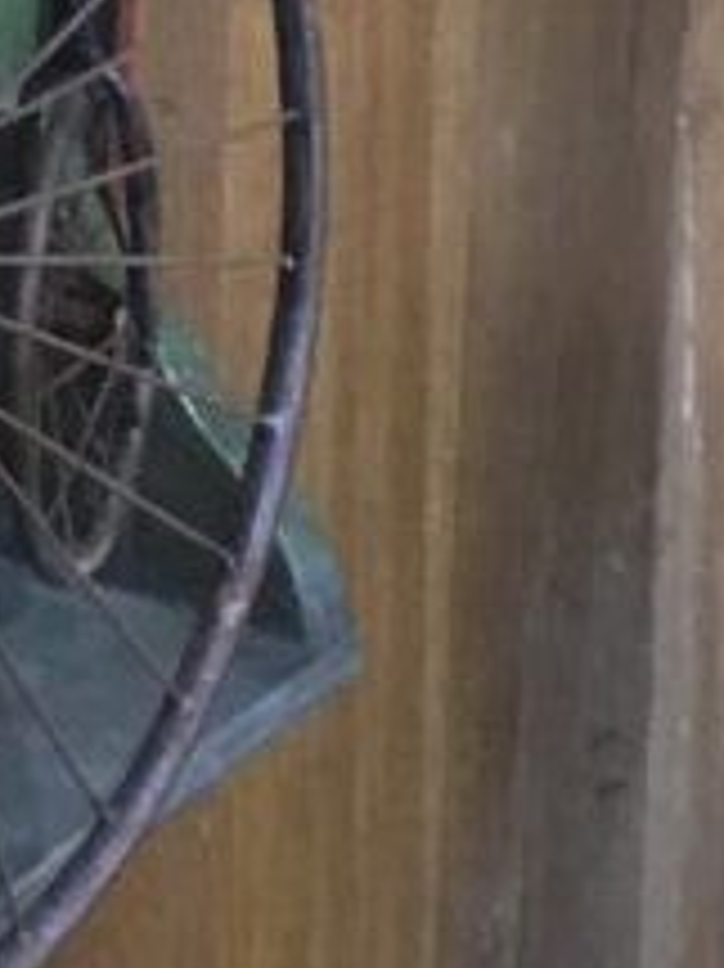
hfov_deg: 8.0
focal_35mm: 173
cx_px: -908
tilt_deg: -5.6
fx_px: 4829
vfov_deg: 10.8
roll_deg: -1.5
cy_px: -725
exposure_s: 1/33
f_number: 2.4
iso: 160
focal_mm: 3.3
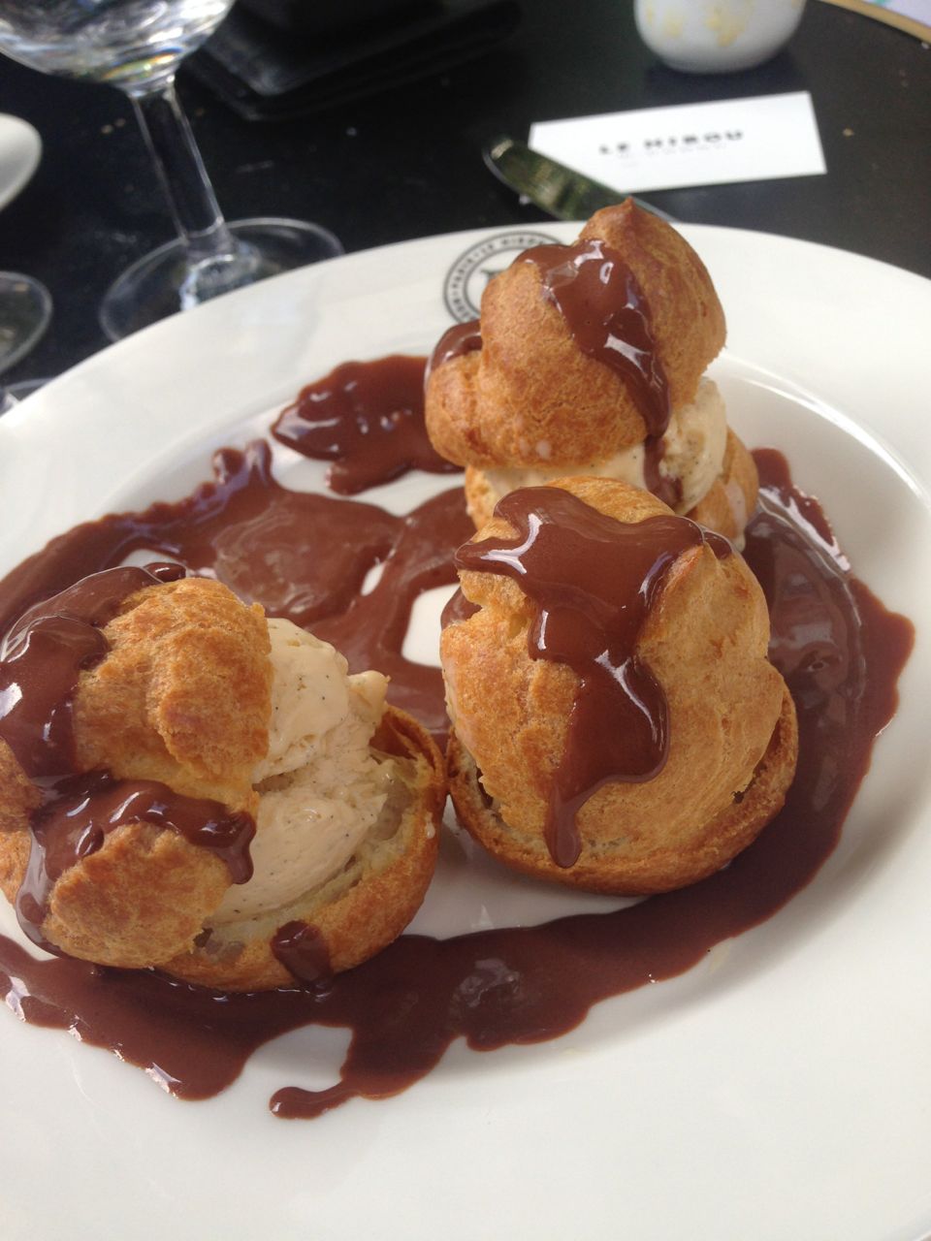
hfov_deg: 42.9
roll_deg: +13.0
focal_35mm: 33
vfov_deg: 55.4
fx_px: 1183
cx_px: 466
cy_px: 620
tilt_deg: -43.9
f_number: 2.4
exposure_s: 1/120
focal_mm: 4.12
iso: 50
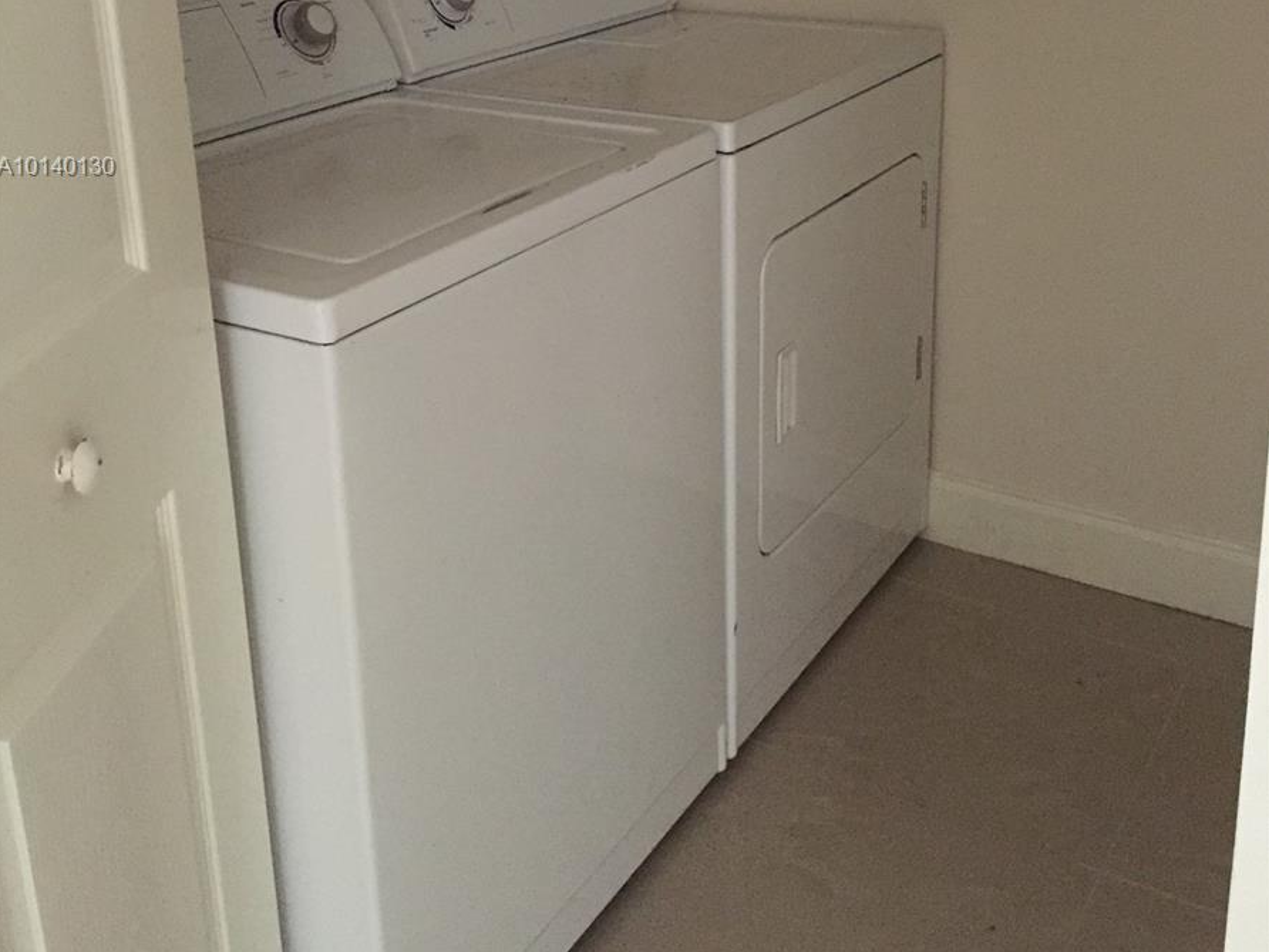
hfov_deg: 47.9
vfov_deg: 35.4
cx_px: 632
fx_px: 1430
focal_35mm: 39
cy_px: 169
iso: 400
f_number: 2.2
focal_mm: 4.15
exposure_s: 1/15
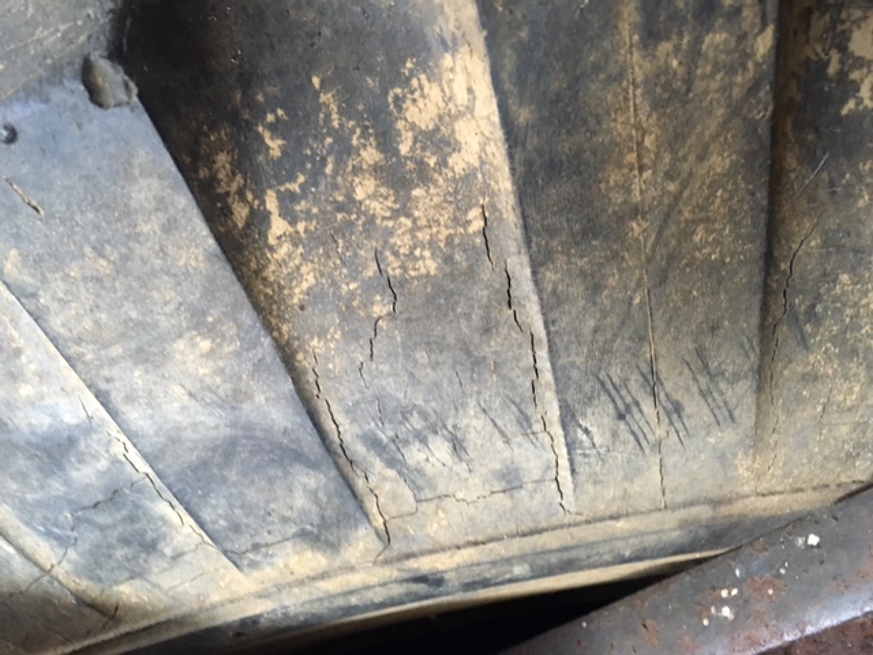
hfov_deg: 61.7
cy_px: 328
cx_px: 436
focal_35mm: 29
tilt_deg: -48.4
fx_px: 731
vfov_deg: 48.2
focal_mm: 4.15
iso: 200
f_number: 2.2
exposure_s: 1/20
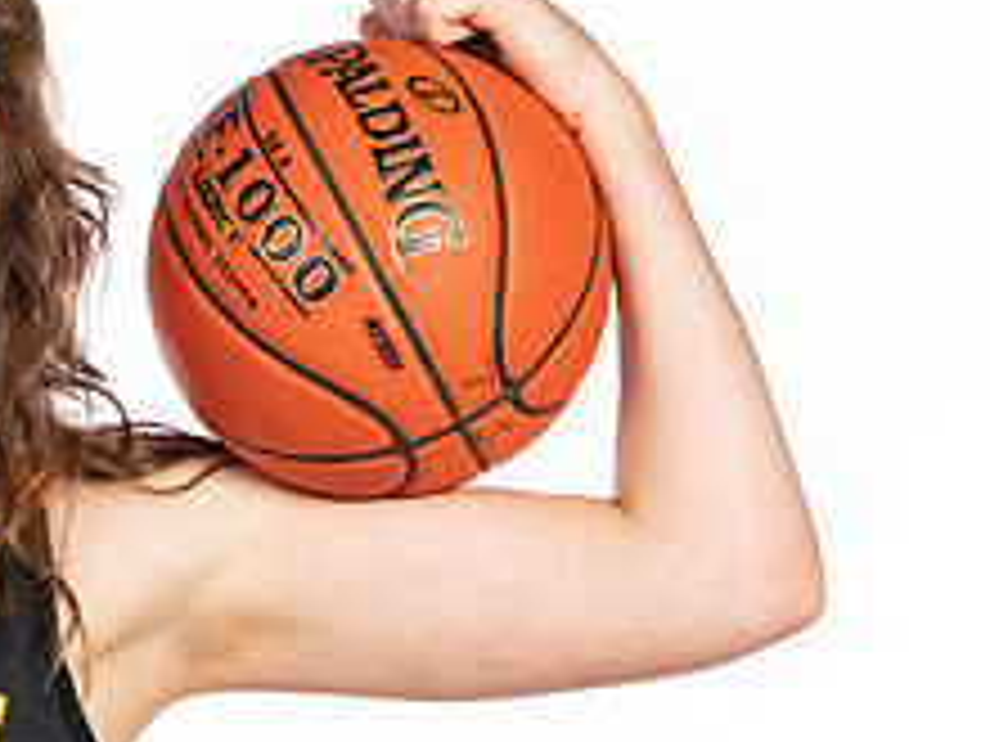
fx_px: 14672
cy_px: 227
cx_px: -198
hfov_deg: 3.9
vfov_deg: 2.9
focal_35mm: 513
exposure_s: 1/100
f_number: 5
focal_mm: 135
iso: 100
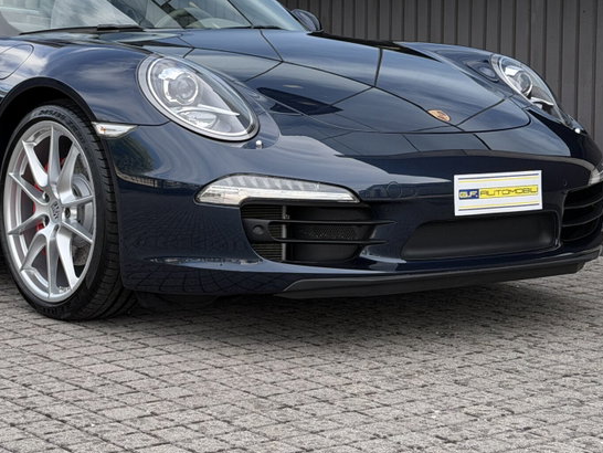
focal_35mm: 90
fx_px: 1568
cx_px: 159
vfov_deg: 16.4
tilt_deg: -1.9
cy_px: 123
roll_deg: -0.4
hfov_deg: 21.6
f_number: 1.78
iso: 64
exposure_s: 1/1070
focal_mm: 6.76
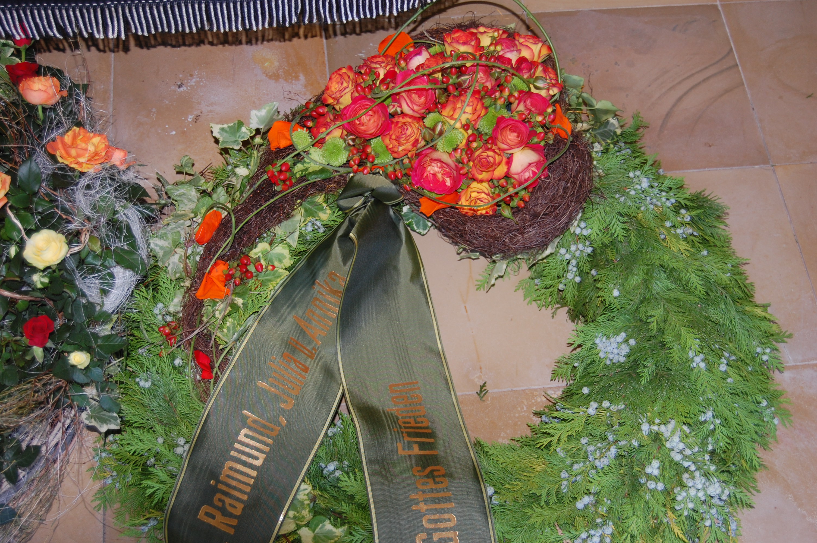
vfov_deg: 28.0
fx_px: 1088
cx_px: 408
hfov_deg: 41.1
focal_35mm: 48
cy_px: 272
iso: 400
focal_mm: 32
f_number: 4.5
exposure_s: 1/60
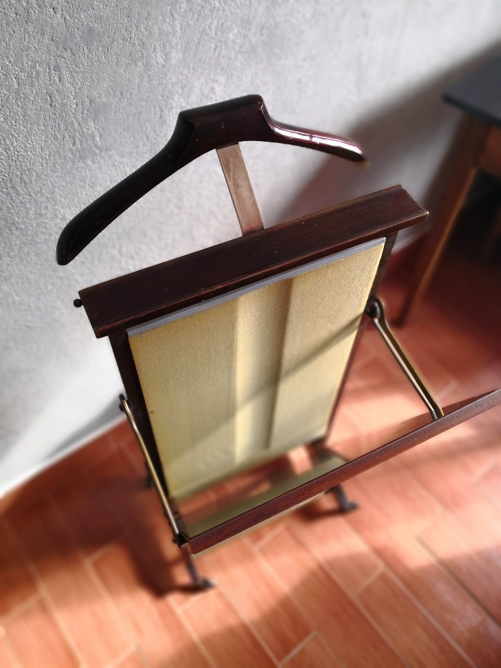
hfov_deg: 51.4
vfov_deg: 65.3
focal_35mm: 27
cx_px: 250
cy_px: 334
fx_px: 521
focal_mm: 3.95
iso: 80
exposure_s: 1/50
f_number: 4
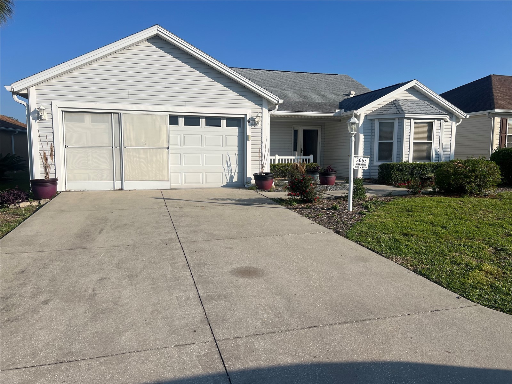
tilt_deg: -5.0
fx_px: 385
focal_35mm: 26
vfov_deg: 53.1
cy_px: 192
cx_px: 256
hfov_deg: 67.3
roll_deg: +0.6
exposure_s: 1/6579
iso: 50
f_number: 1.5
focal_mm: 5.7
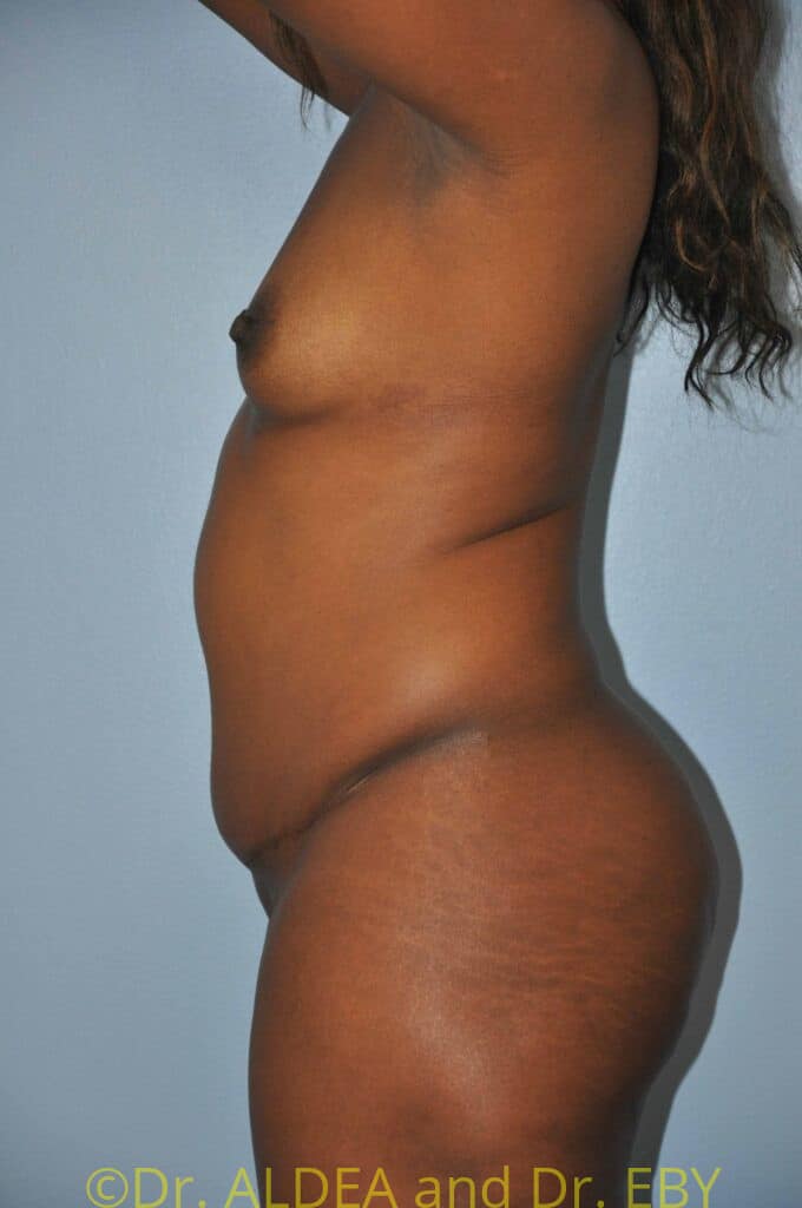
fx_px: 4523
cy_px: 604
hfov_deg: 10.1
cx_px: 401
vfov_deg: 15.2
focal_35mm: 135
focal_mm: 90
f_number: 5.6
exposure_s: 1/60
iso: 800
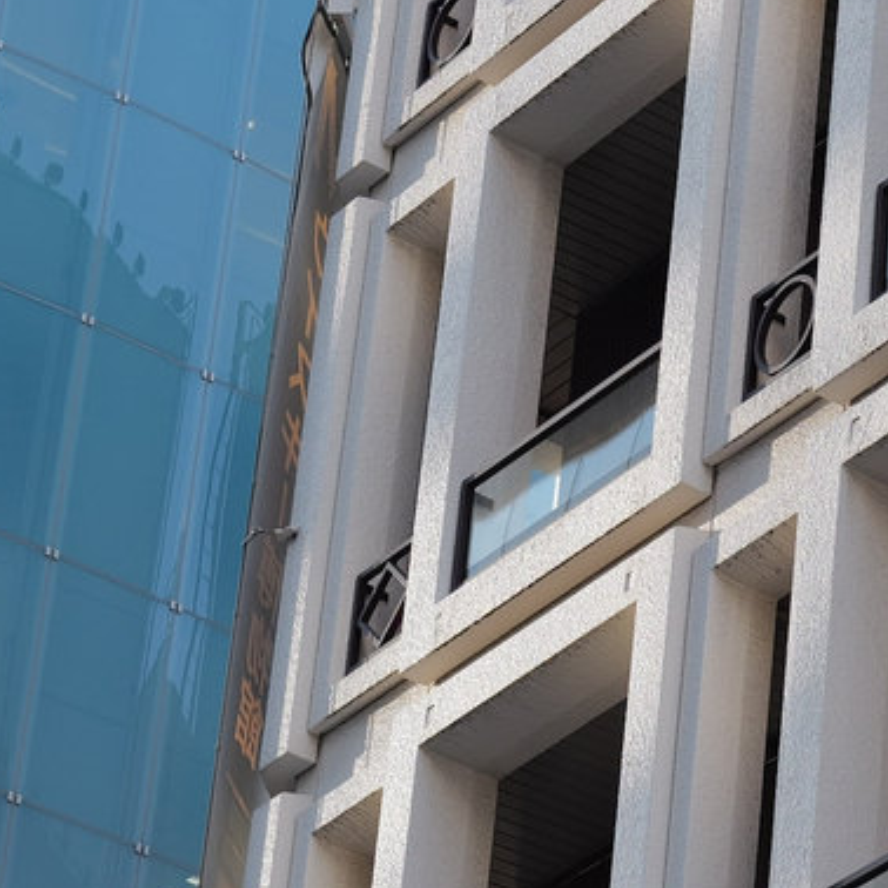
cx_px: 1454
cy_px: 830
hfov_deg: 8.6
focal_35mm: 198
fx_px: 5747
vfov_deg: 8.8
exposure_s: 1/160
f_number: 4
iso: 100
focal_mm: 43
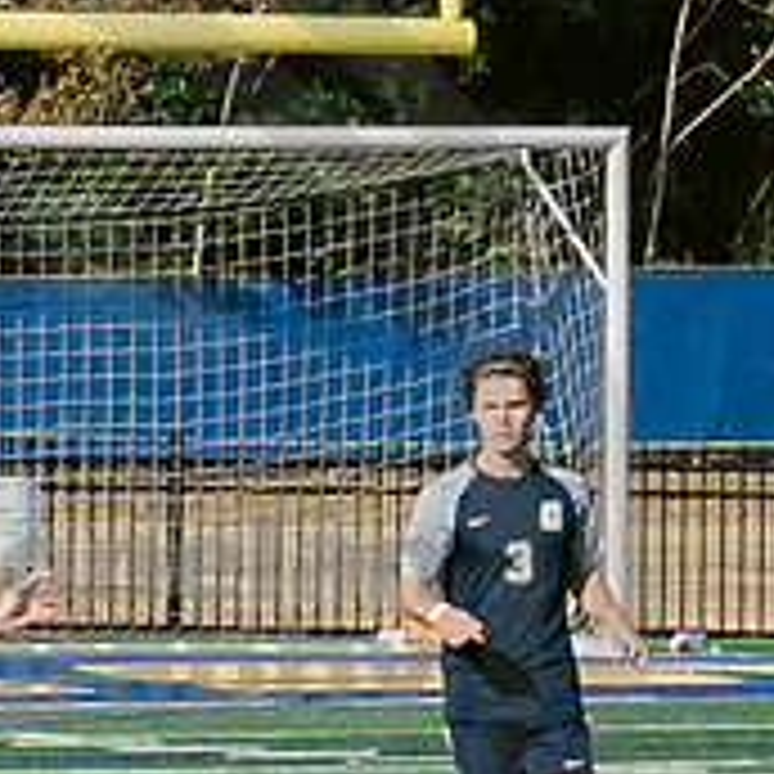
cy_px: 311
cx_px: 718
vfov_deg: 2.2
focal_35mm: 808
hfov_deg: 2.2
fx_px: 20440
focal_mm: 70
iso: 640
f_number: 5.6
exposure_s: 1/3200
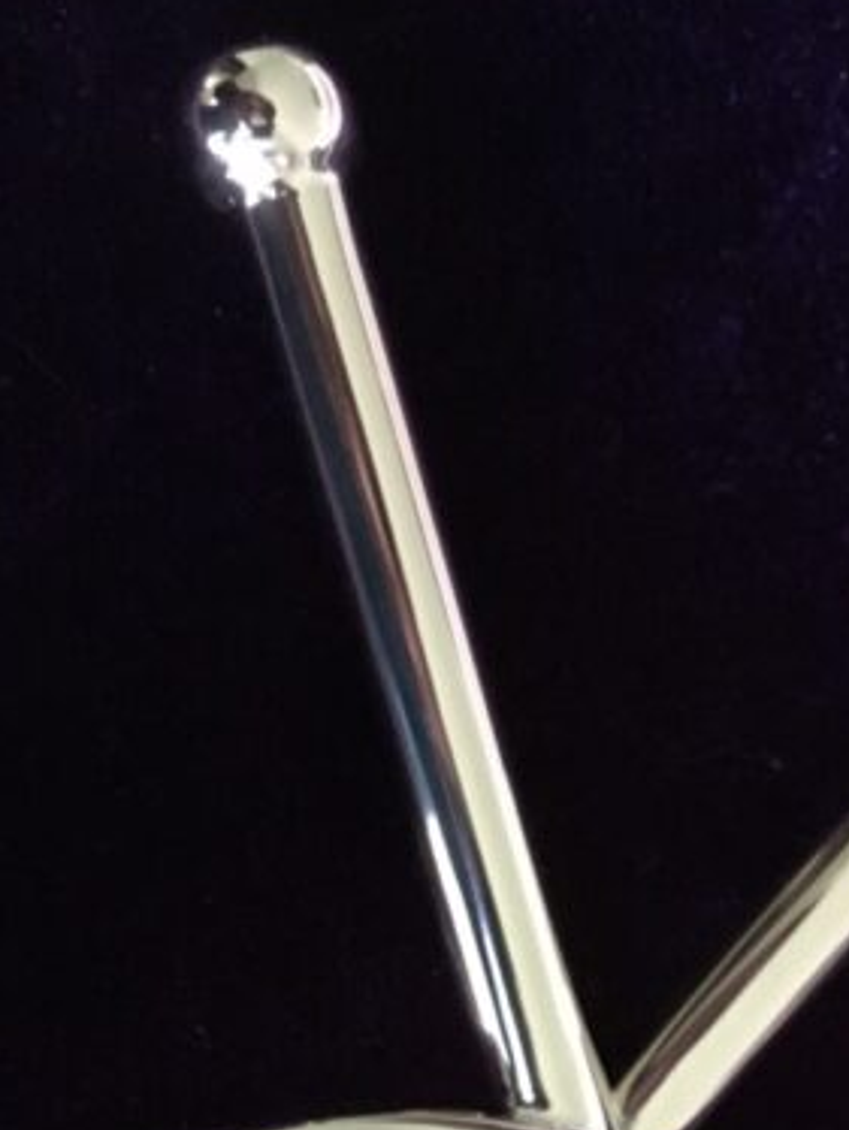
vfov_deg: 29.2
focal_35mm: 62
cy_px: 1121
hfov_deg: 23.2
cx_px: 731
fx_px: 2025
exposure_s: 1/17
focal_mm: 4.15
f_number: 2.2
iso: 640
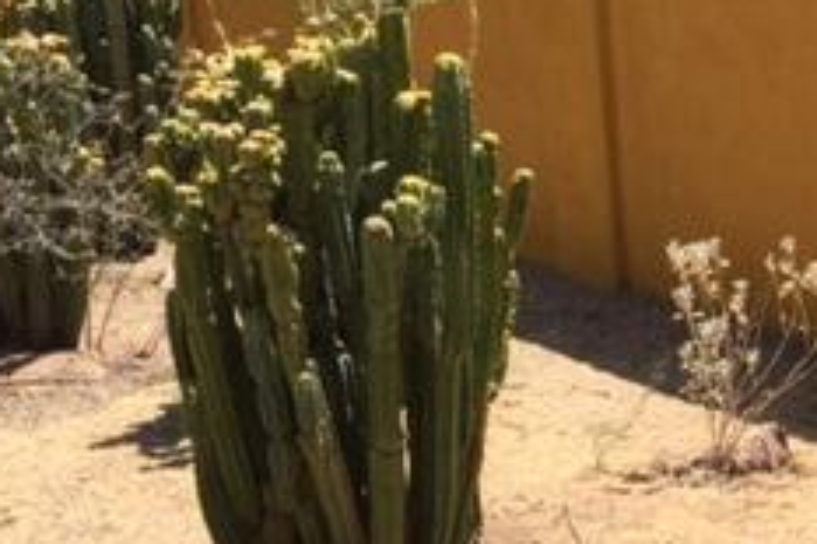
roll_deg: +0.5
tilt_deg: -17.2
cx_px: 964
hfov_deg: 22.7
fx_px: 1882
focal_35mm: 83
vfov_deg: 16.3
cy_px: 411
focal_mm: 4.15
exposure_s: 1/1522
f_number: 2.2
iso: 32
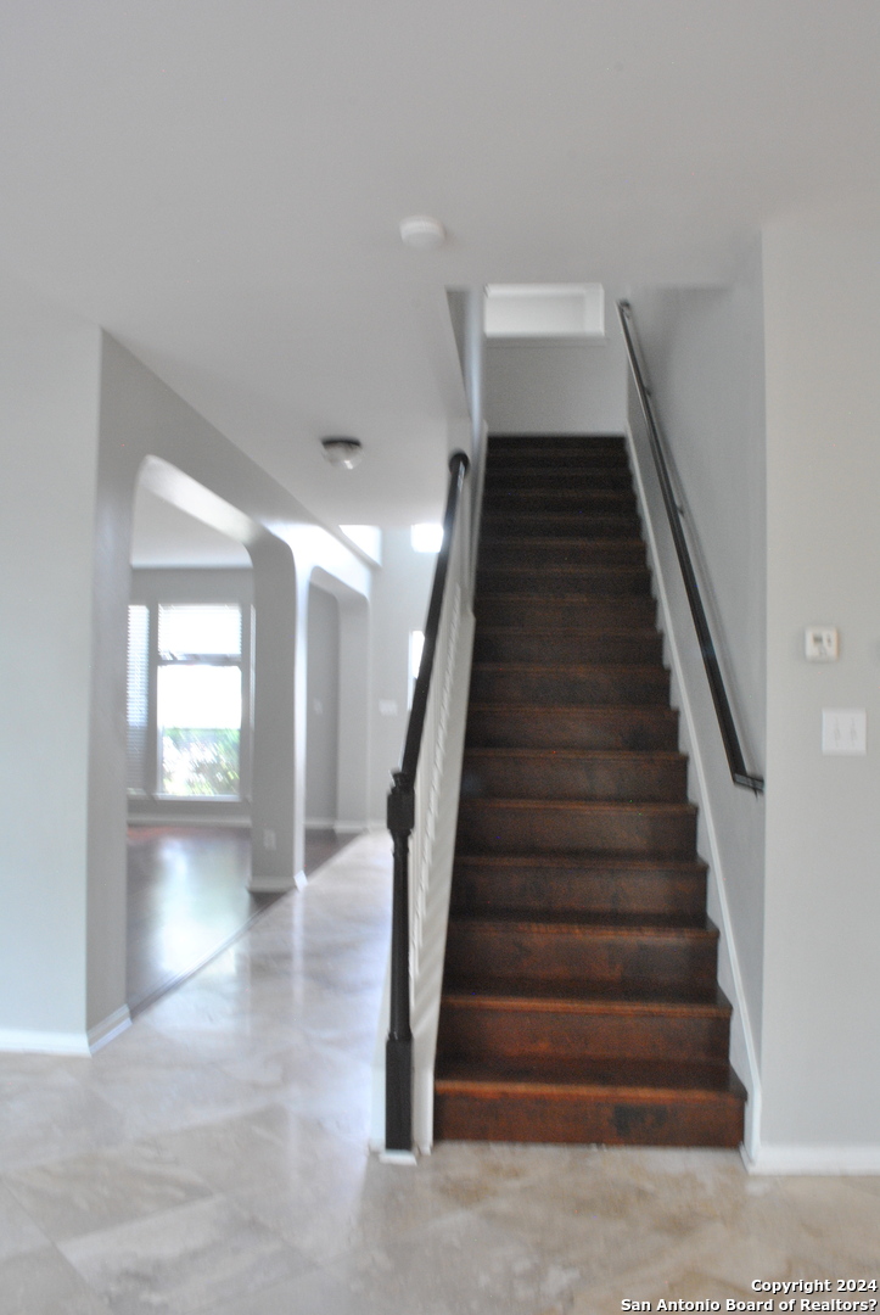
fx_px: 987
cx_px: 440
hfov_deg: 48.1
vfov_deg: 67.3
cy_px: 658
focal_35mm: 27
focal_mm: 18
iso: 800
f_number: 13
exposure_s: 1/4
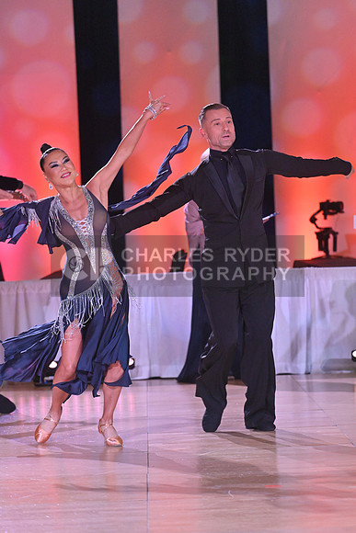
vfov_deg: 13.7
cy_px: 266
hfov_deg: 9.2
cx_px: 178
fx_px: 2223
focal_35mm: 150
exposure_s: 1/400
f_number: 4.5
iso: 3200
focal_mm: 150
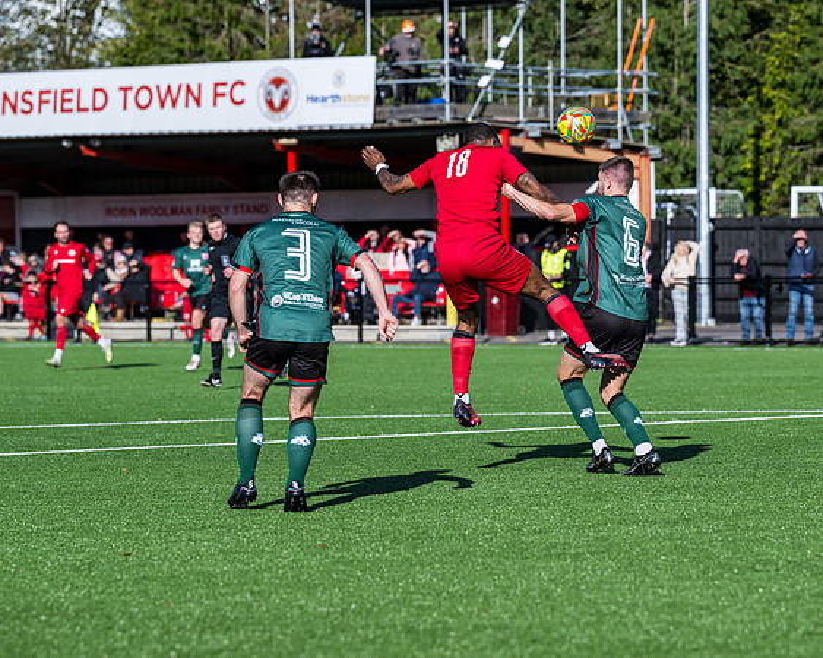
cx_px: 454
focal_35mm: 175
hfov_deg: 11.0
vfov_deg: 8.8
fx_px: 4267
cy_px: 371
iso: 200
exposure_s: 1/4000
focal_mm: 130
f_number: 4
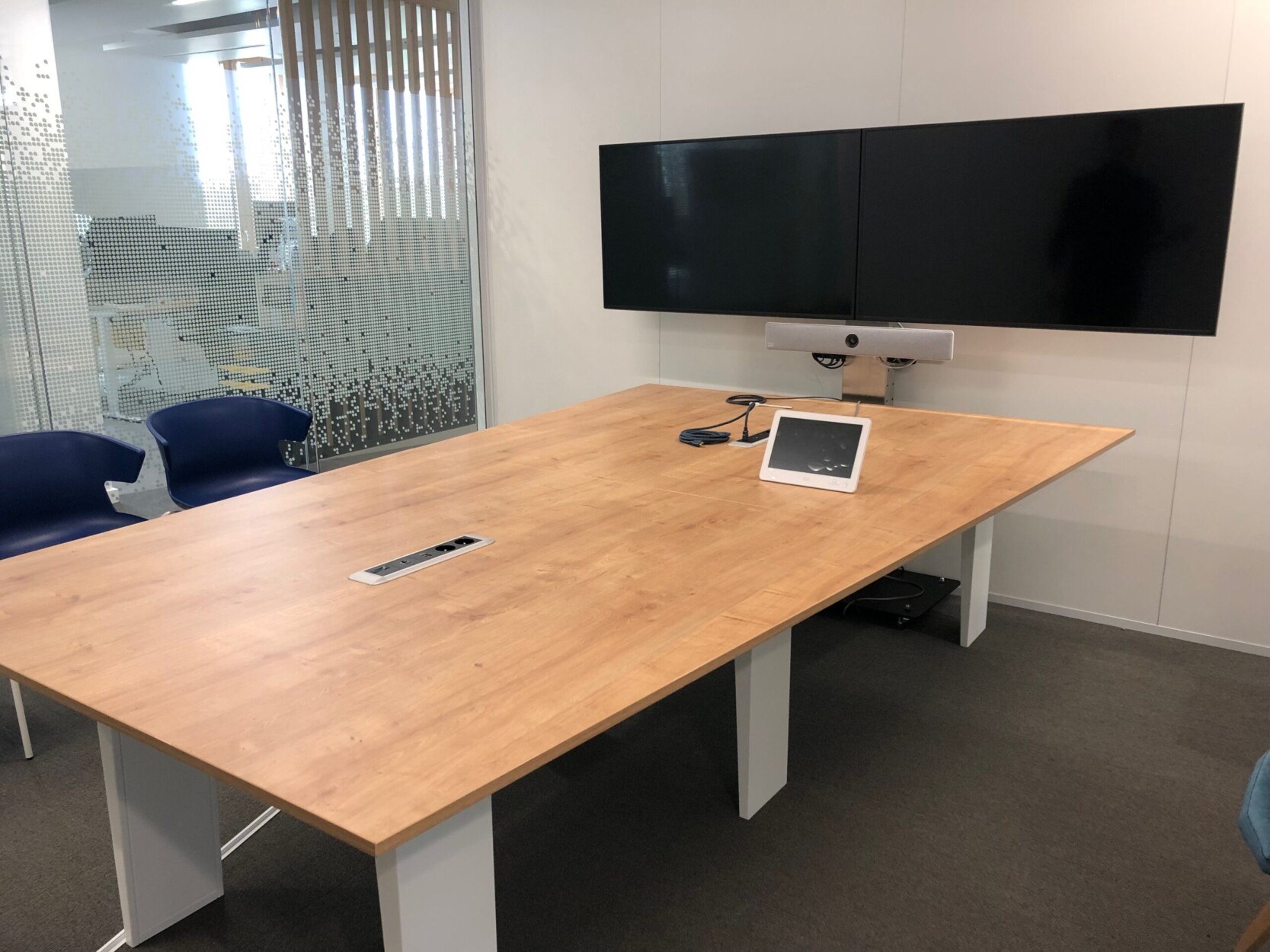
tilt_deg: -14.6
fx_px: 1027
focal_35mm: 28
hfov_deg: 63.4
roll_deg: +1.5
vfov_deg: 49.7
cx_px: 635
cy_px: 476
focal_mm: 4
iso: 40
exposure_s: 1/17
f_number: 1.8
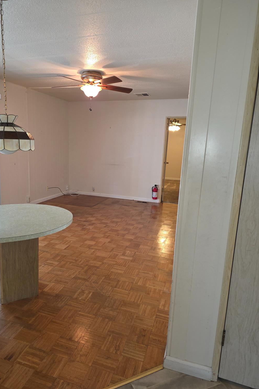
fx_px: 259
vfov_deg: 73.7
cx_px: 114
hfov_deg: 53.0
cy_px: 194
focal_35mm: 24
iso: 125
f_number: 1.7
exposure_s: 1/60
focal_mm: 6.3
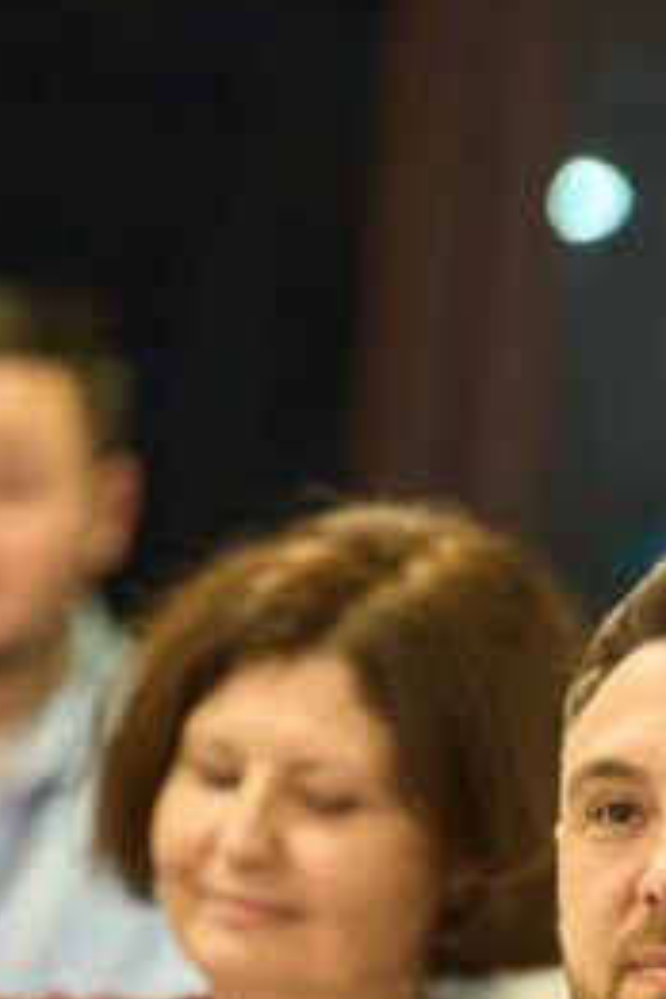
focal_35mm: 795
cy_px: 1083
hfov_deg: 1.7
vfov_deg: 2.6
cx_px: 766
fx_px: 22060
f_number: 2.8
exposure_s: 1/50
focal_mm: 180
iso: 1600
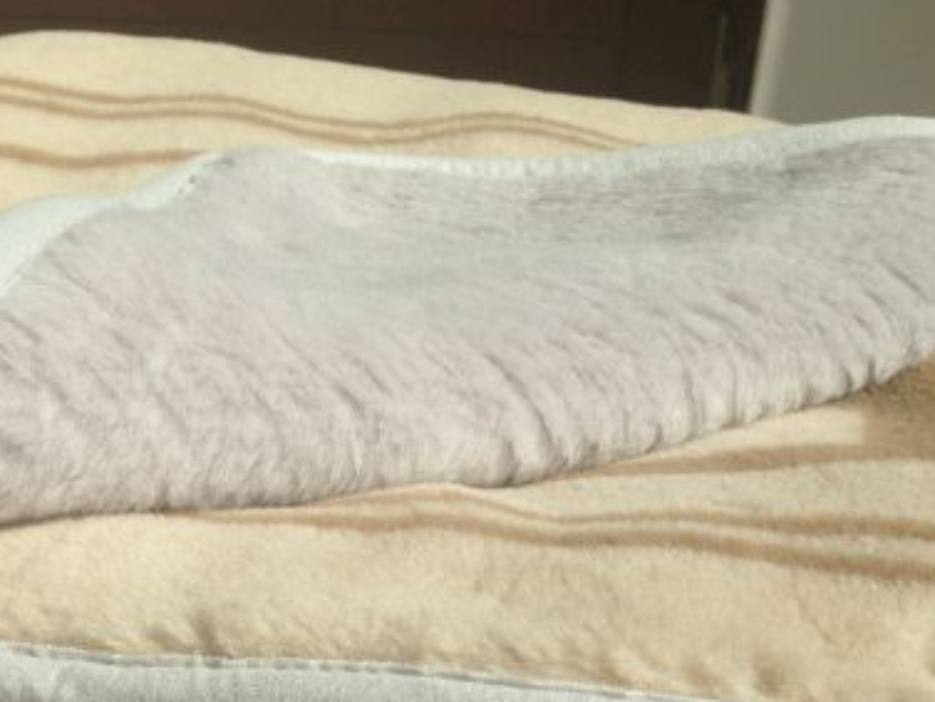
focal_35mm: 62
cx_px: 133
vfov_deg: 23.0
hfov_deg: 30.1
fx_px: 1675
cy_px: 645
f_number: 2.4
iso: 50
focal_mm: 4.13
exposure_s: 1/2169
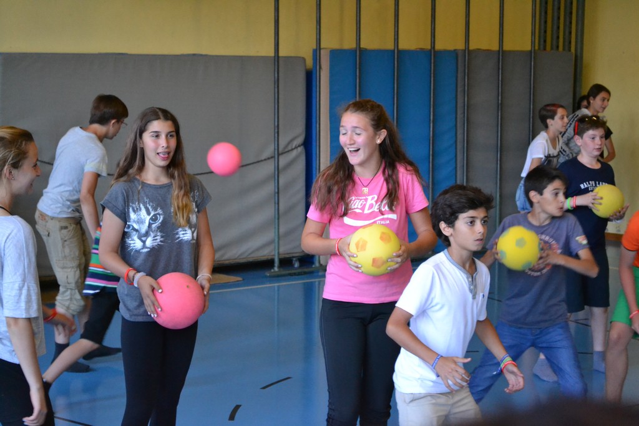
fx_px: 1385
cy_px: 213
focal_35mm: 78
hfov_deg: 26.0
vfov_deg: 17.5
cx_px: 320
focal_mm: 52
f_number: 5.6
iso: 3200
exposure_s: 1/80
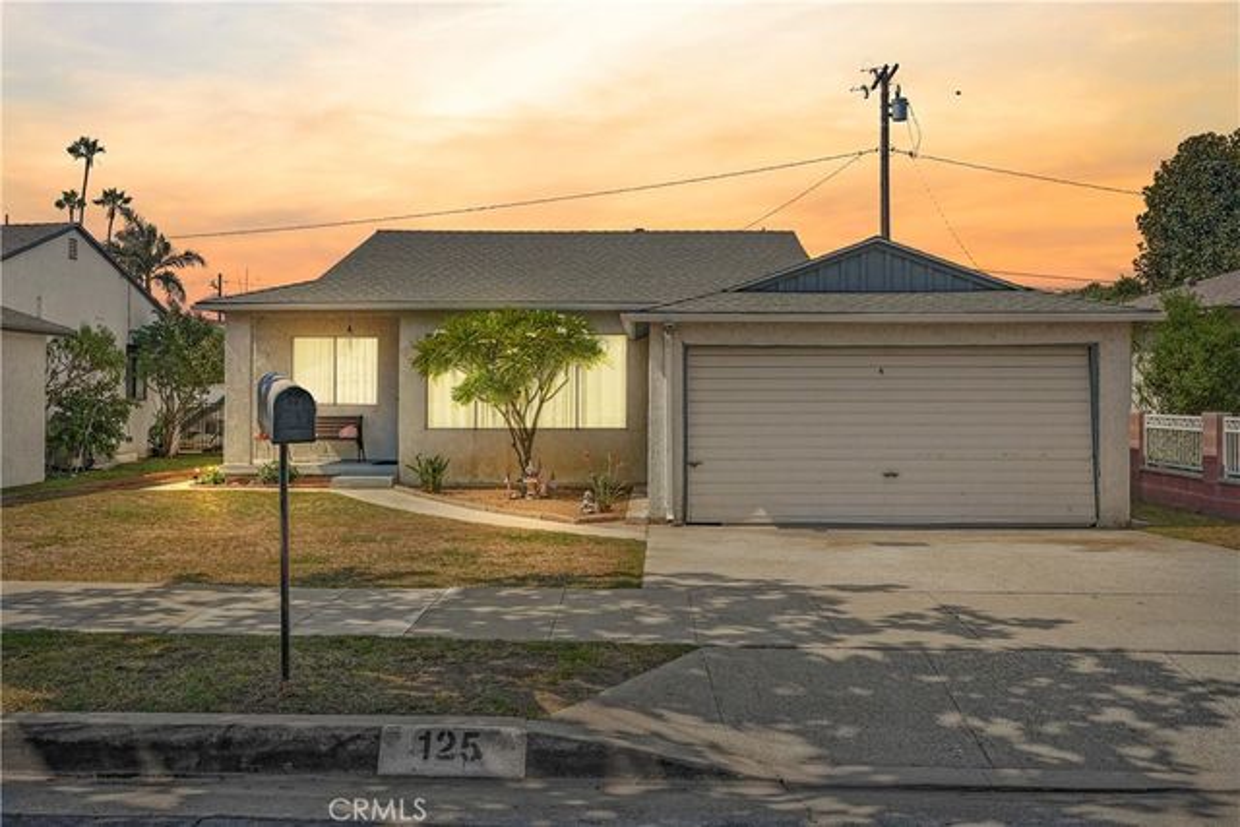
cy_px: 414
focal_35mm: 33
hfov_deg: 57.2
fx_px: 1137
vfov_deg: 40.0
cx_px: 620
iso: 100
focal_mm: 33
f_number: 13
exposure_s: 1/125
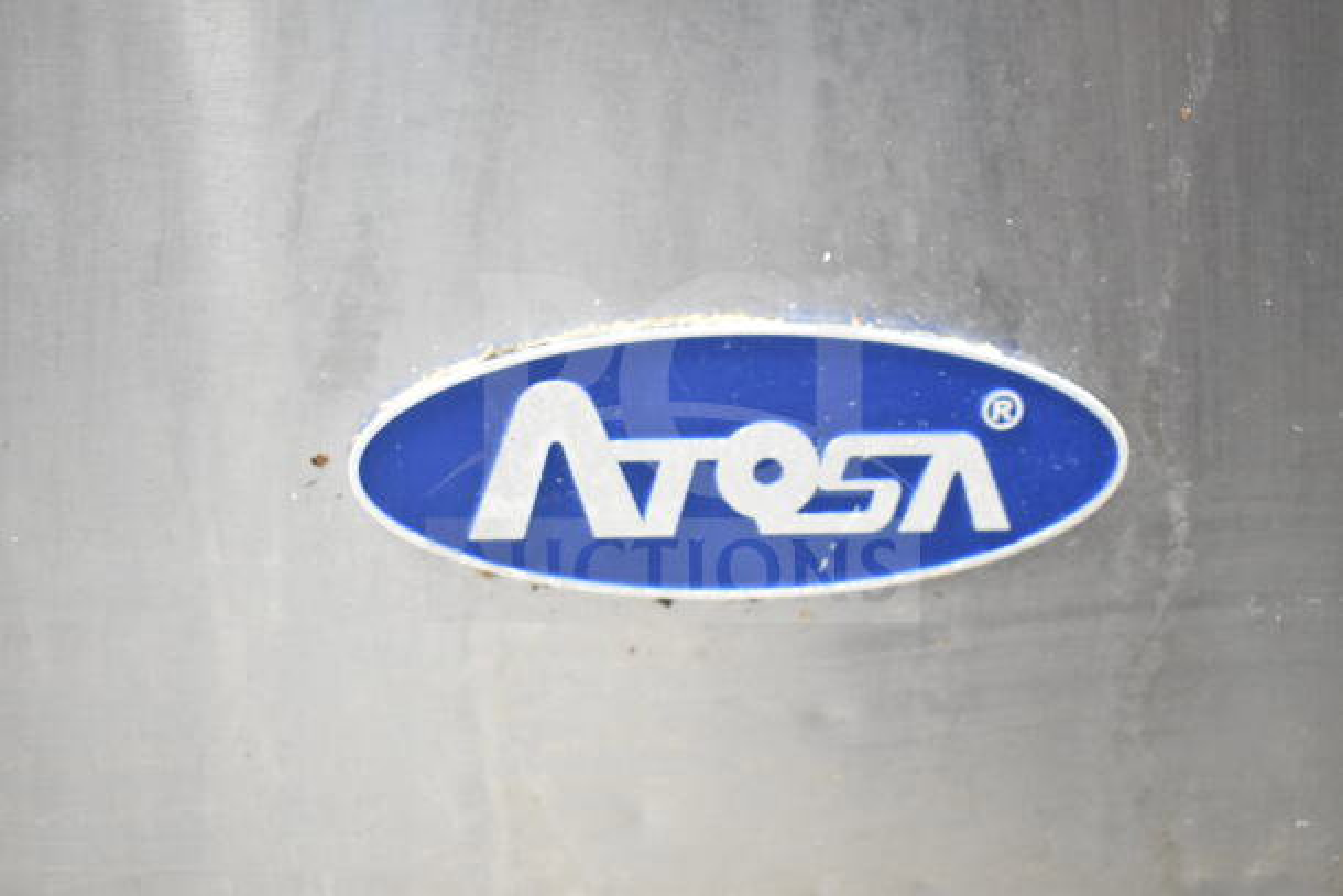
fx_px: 1679
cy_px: 448
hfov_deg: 43.6
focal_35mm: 45
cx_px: 672
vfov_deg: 29.9
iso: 4500
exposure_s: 1/50
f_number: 4.2
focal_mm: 30
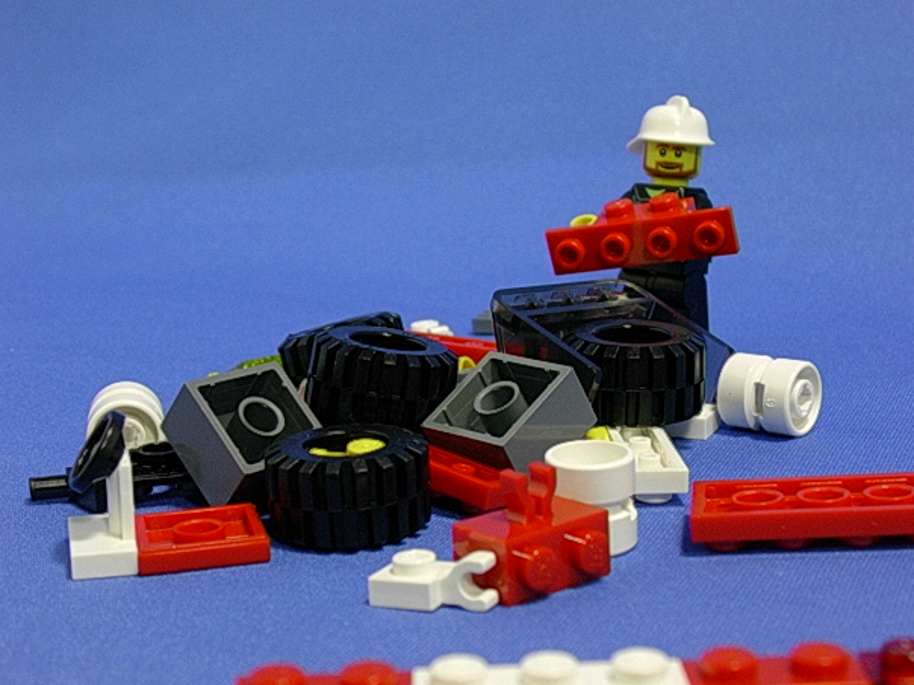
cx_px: 480
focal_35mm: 71
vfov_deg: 20.7
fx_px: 1875
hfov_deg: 27.4
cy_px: 345
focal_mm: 10.2
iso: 70
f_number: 3.6
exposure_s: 1/14.6
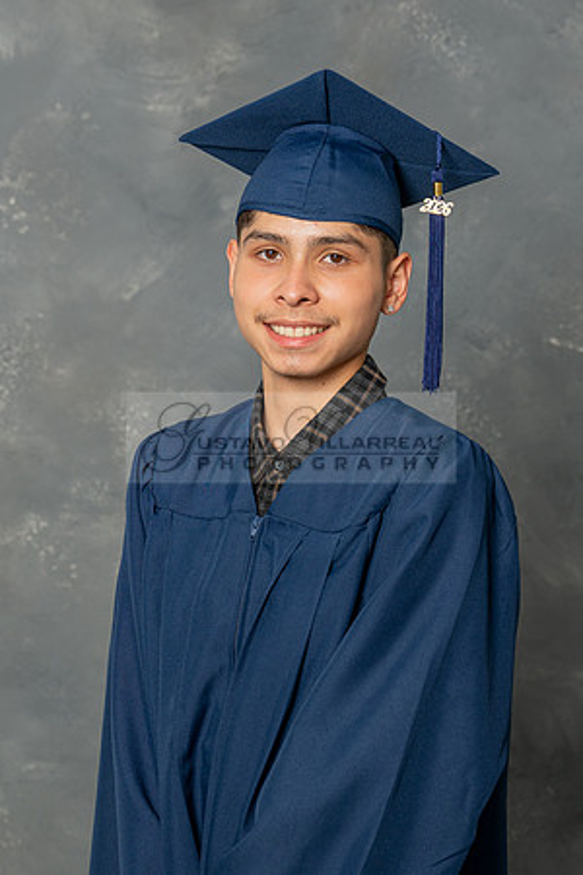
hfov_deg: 14.4
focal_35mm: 95
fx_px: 2309
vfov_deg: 21.4
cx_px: 287
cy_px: 441
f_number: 4
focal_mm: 57
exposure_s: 1/200
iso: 200
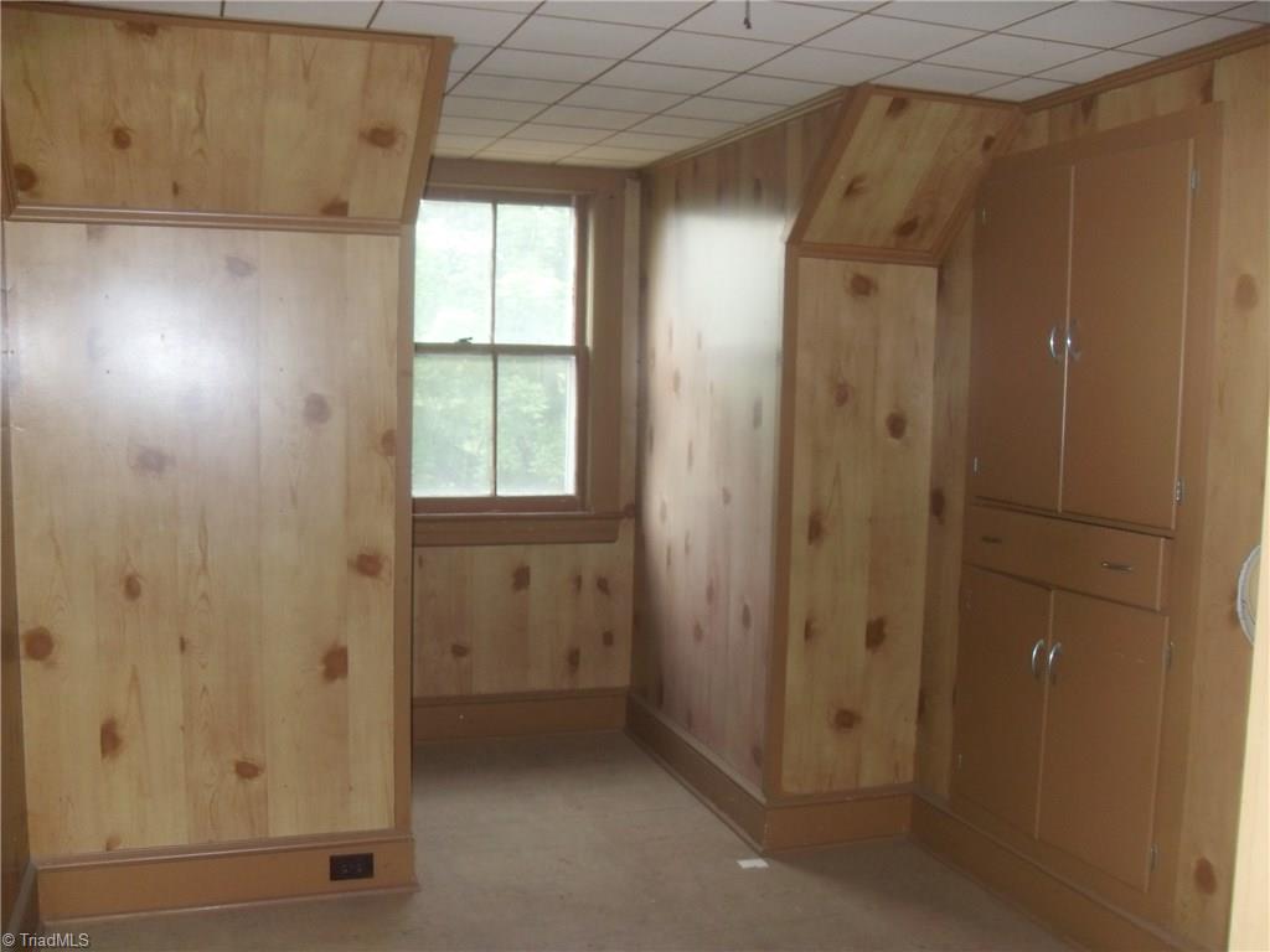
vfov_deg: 41.8
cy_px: 476
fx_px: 1247
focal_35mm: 34
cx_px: 635
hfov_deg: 54.0
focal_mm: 6.3
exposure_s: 1/45
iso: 160
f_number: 2.8
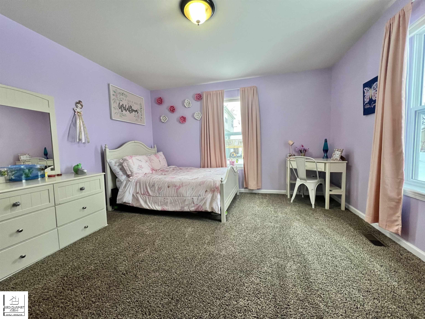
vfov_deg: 89.9
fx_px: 160
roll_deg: +1.4
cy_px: 160
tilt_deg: -4.3
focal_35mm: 13
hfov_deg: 106.2
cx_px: 212
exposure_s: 1/120
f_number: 1.8
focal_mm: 1.57
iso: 250
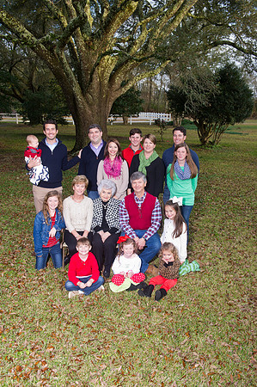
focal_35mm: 32
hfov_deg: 41.0
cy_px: 194
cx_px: 128
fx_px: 343
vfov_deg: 58.8
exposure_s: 1/200
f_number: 7.1
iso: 800
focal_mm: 32
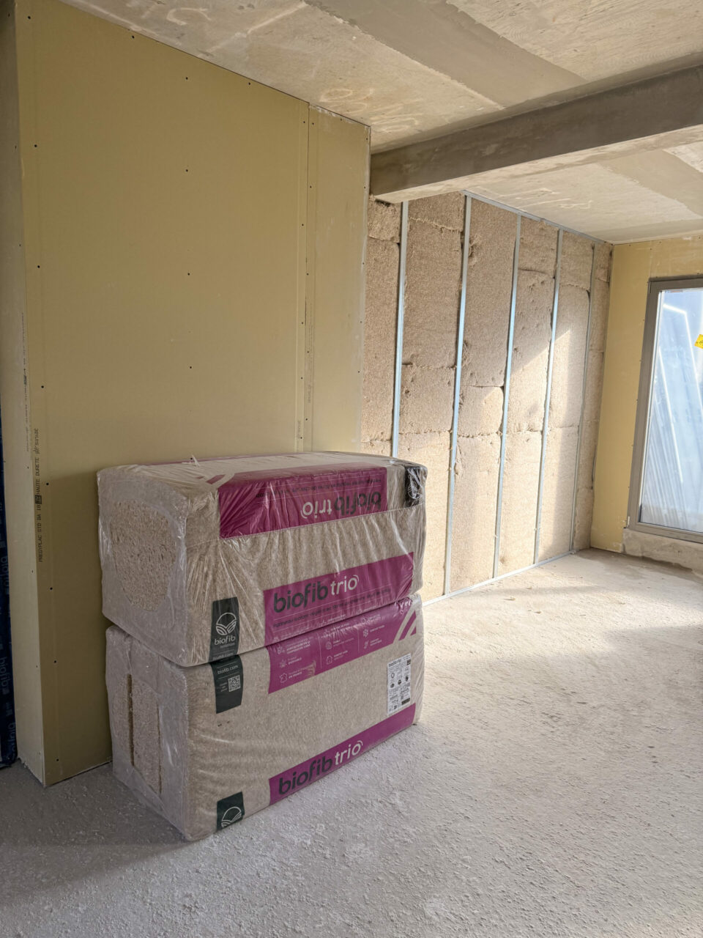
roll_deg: -1.2
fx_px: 650
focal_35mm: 24
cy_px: 469
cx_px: 352
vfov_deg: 71.6
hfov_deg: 56.8
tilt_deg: -7.6
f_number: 1.78
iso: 100
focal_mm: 6.76
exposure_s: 1/1075
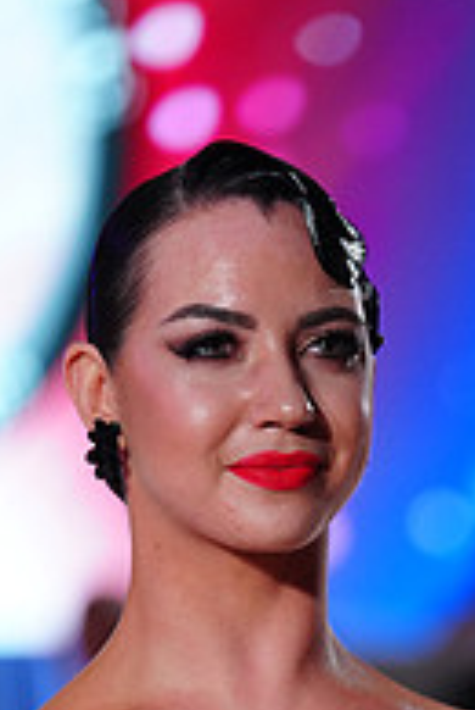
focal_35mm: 427
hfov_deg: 3.2
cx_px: 663
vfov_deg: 4.8
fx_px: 8420
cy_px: 981
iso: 1600
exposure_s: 1/500
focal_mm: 143
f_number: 2.8
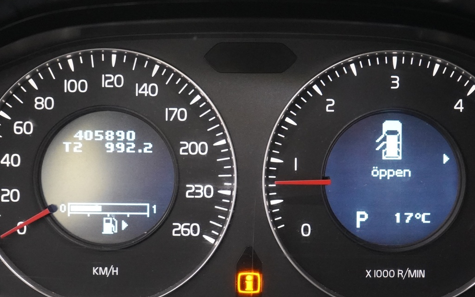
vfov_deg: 11.6
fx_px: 1463
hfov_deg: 18.4
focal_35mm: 113
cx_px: 257
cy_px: 165
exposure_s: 1/40
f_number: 5.6
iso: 10000
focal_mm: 70
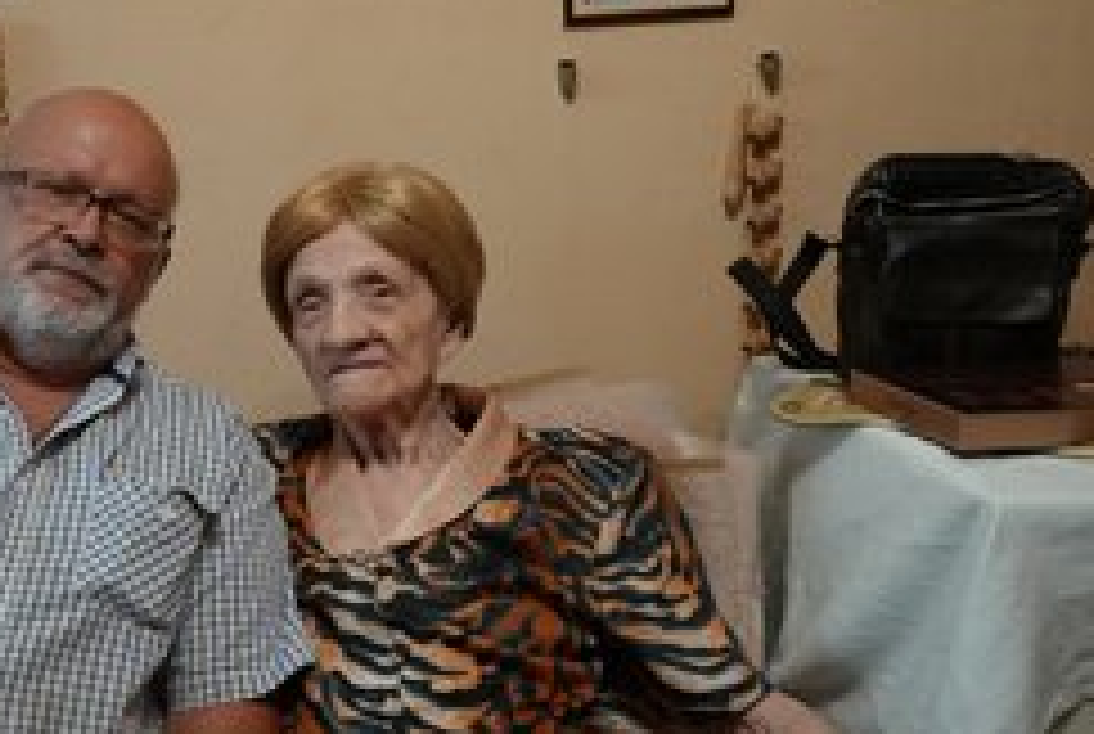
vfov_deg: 29.3
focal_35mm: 46
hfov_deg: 41.0
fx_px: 1400
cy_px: 430
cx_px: 230
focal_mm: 28
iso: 8000
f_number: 4
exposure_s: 1/160
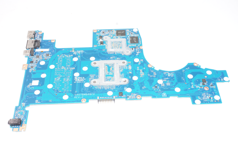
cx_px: 119
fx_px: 297
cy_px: 79
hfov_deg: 43.6
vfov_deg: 29.8
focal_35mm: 45
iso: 640
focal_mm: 30
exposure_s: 1/80
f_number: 11
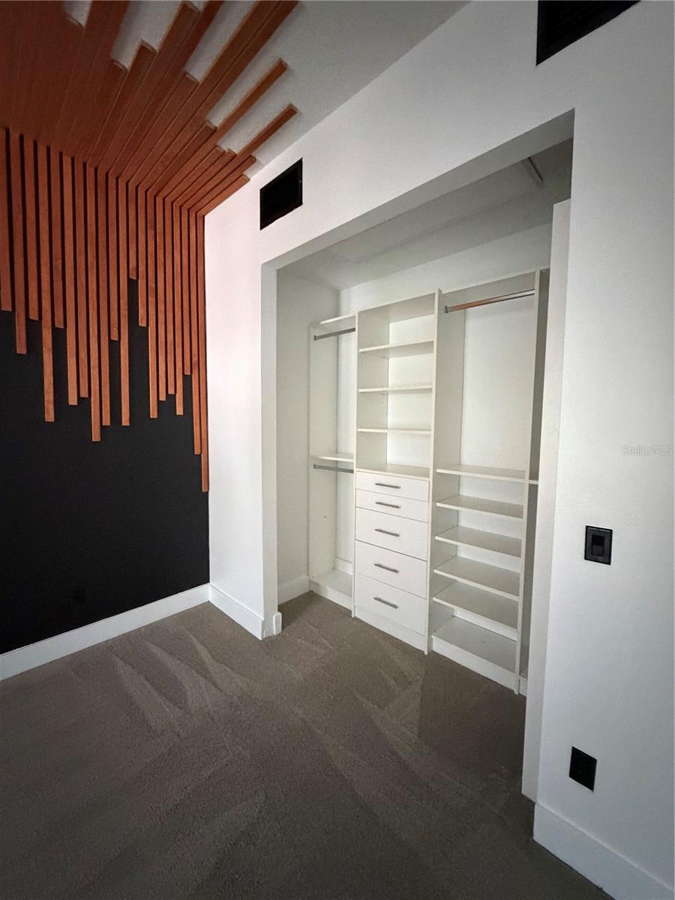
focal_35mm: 14
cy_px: 450
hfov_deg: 85.7
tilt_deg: -5.2
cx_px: 338
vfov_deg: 102.1
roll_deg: -1.3
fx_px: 364
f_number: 2.2
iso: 1250
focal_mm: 2.22
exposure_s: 1/40
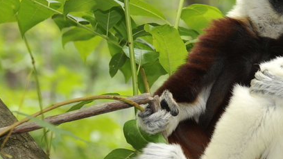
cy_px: 57
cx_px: 247
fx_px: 1380
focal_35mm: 184
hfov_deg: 11.6
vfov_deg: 6.6
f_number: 5
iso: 640
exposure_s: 1/200
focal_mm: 70
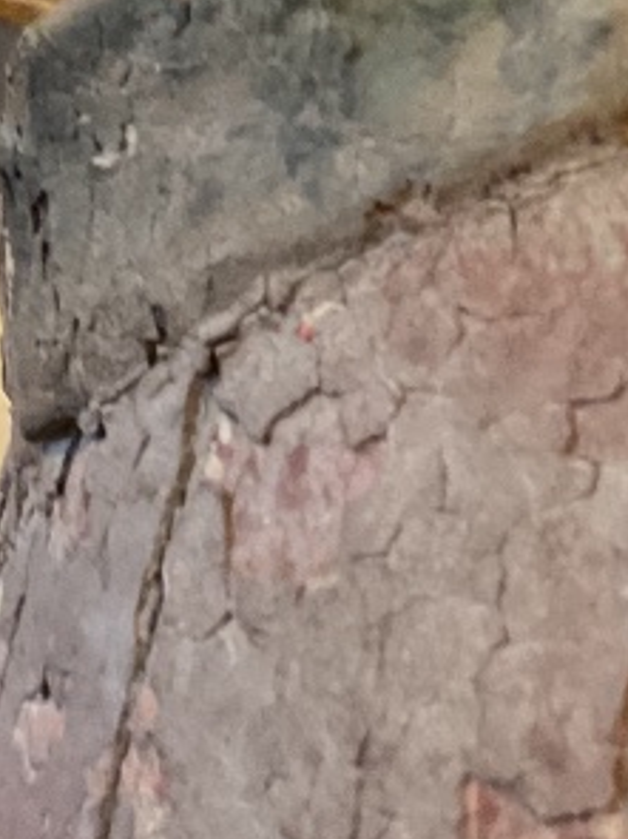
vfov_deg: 15.3
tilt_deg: -7.7
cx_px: 594
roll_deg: -2.3
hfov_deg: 12.4
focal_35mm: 118
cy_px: -444
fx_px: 2856
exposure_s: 1/25
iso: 320
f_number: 1.8
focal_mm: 3
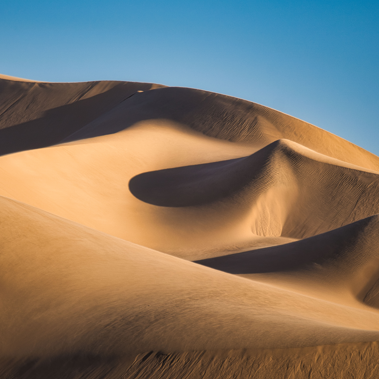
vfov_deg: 2.3
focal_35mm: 766
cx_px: 170
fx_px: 9488
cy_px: 190
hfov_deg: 2.3
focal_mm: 400
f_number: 7.1
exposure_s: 1/400
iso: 100
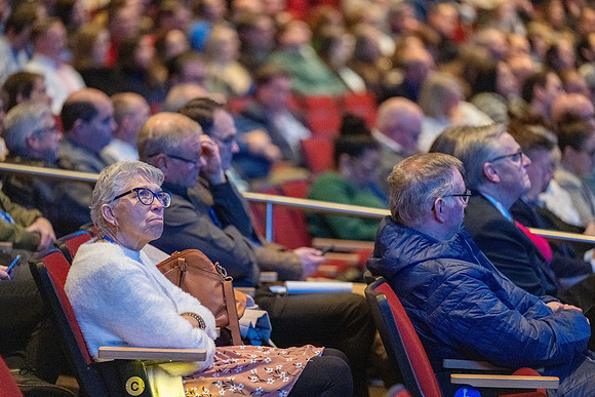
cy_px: 198
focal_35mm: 200
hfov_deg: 10.3
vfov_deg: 6.9
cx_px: 298
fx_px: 3306
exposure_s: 1/160
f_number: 2.8
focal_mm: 200
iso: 16000
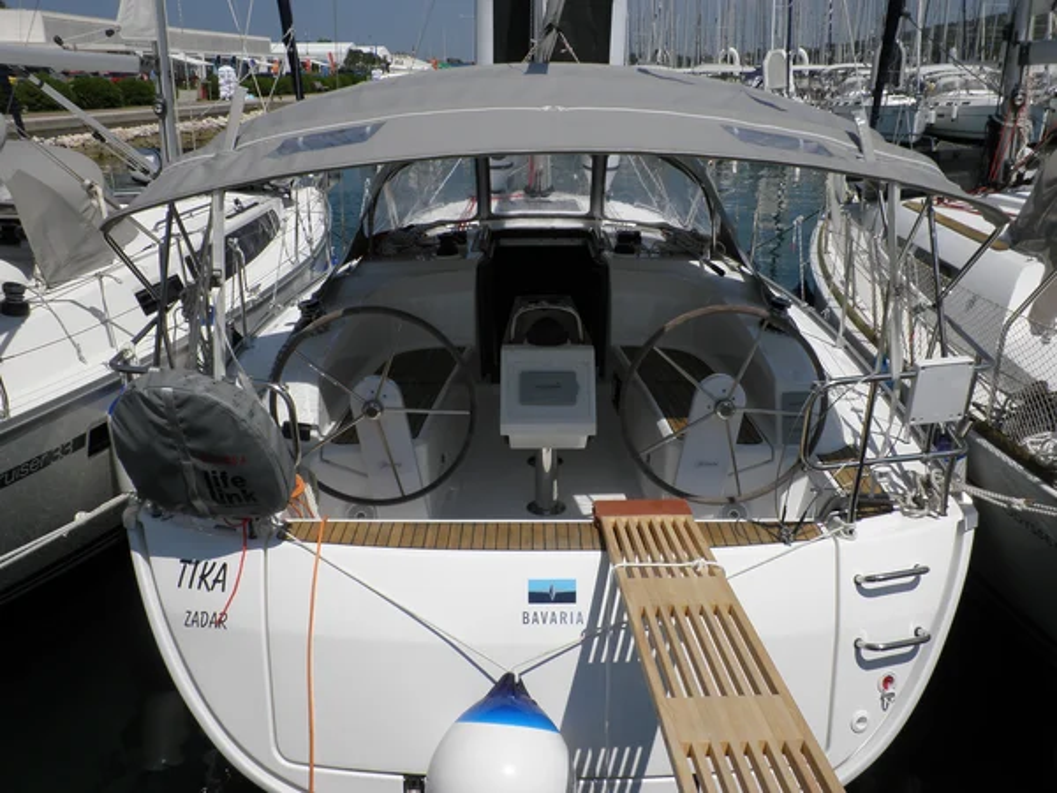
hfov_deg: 51.4
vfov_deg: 39.7
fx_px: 1099
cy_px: 396
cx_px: 528
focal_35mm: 36
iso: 64
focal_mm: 6.3
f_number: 5.6
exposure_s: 1/800
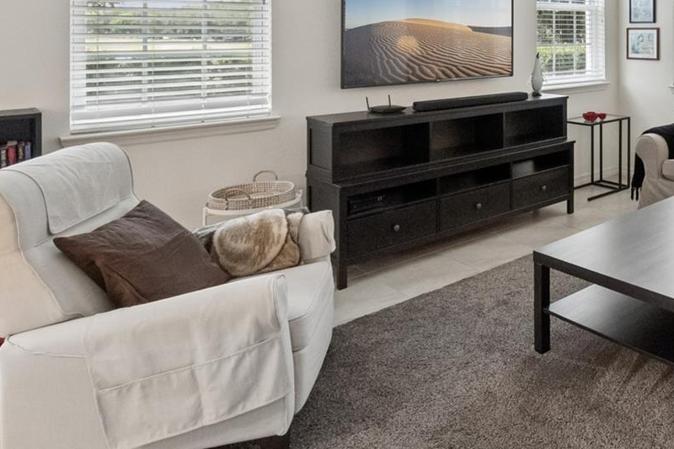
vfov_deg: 39.7
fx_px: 562
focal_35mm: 30
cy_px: 26
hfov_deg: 53.9
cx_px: 610
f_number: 11
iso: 1600
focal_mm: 10
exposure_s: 1/45
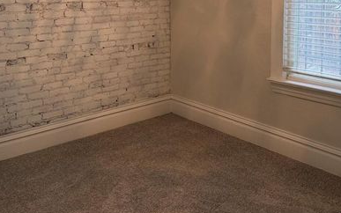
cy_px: 26
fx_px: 362
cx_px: 132
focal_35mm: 39
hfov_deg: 50.0
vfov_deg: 31.4
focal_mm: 6.76
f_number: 1.78
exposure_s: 1/120
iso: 250
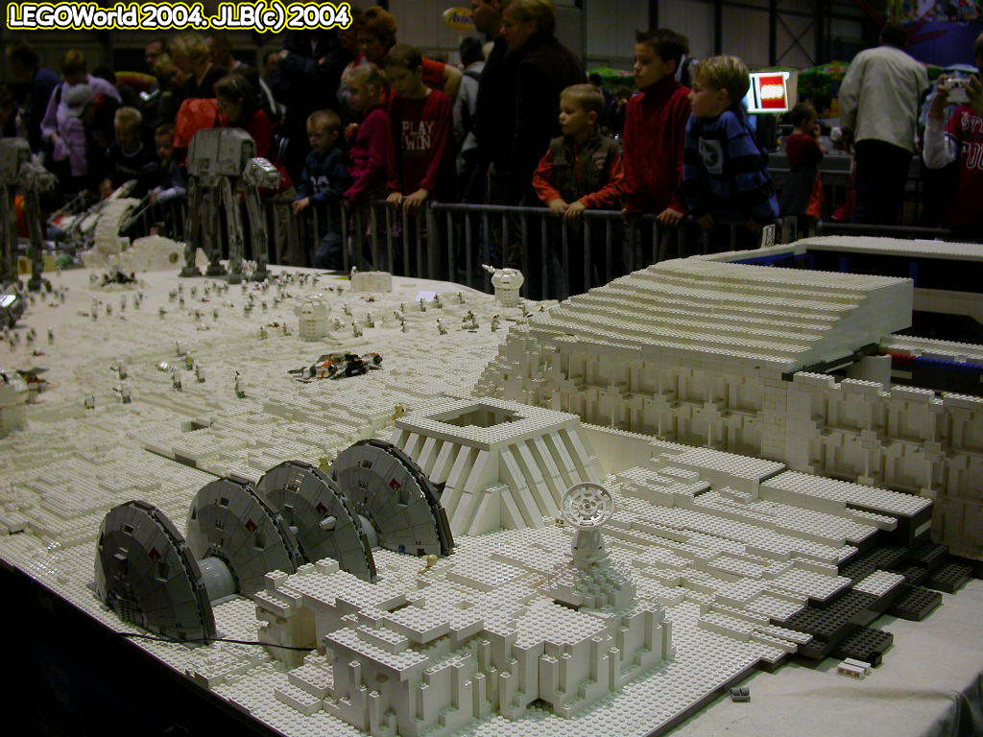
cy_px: 368
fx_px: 1079
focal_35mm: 38
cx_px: 492
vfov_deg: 37.7
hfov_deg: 49.0
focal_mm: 7.85
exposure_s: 1/30
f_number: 2.6
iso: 100
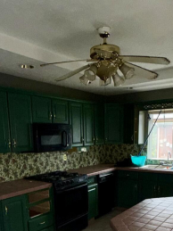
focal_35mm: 36
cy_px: 183
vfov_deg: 48.6
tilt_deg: -12.4
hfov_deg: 39.6
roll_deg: +0.7
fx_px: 240
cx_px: 95
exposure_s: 1/60
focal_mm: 2.22
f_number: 2.2
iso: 125
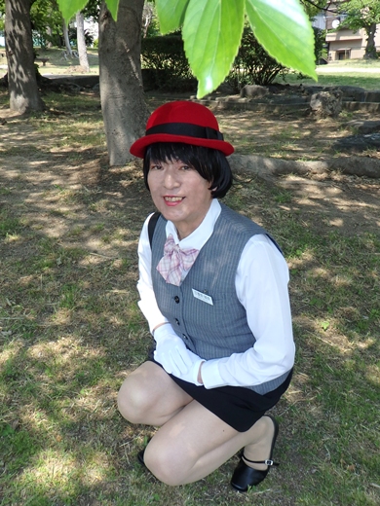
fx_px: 439
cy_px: 253
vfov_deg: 60.0
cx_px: 190
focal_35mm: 30
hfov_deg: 46.8
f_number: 3.3
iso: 125
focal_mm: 5.5
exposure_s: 1/400
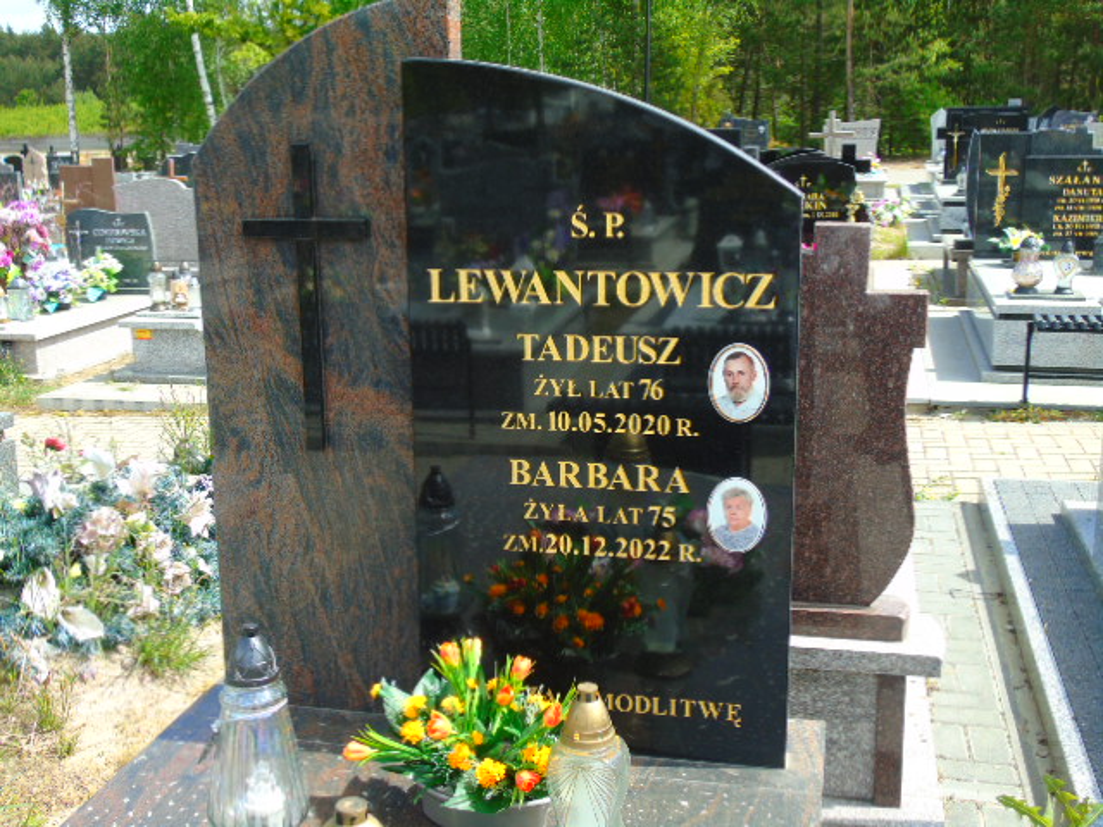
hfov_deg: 46.8
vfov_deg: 36.0
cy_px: 414
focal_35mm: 40
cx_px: 552
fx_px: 1275
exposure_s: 1/320
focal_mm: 7.1
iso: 80
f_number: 3.9
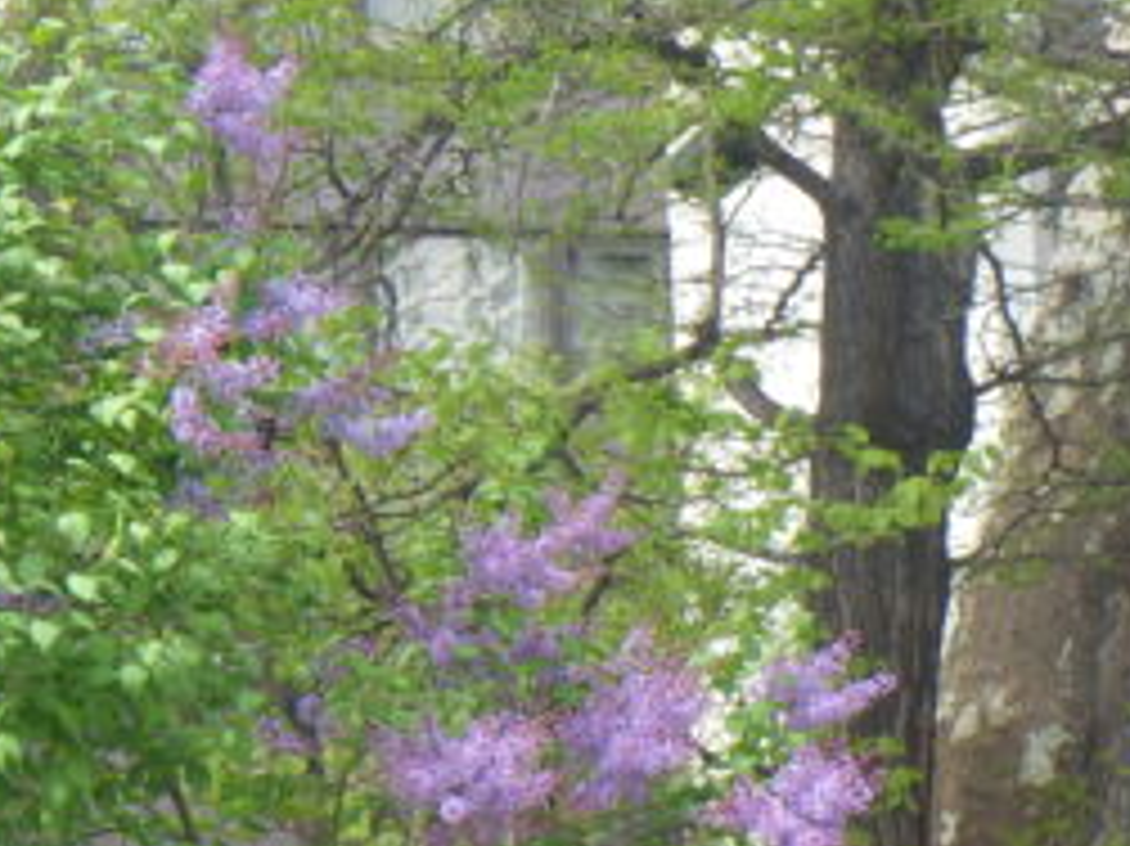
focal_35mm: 119
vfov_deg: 12.3
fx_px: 3883
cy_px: 785
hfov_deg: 15.9
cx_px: -268
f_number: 5
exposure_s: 1/250
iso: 125
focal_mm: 7.5
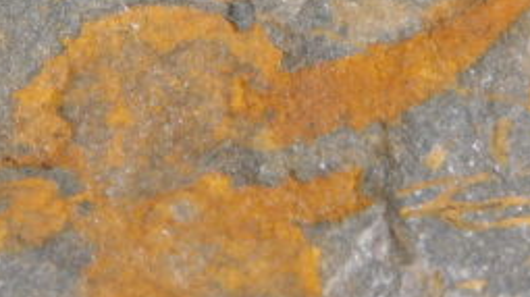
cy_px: -147
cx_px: 39
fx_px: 2851
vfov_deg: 5.9
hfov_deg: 10.6
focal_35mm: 203
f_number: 4.2
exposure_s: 1/50
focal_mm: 11.7
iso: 125
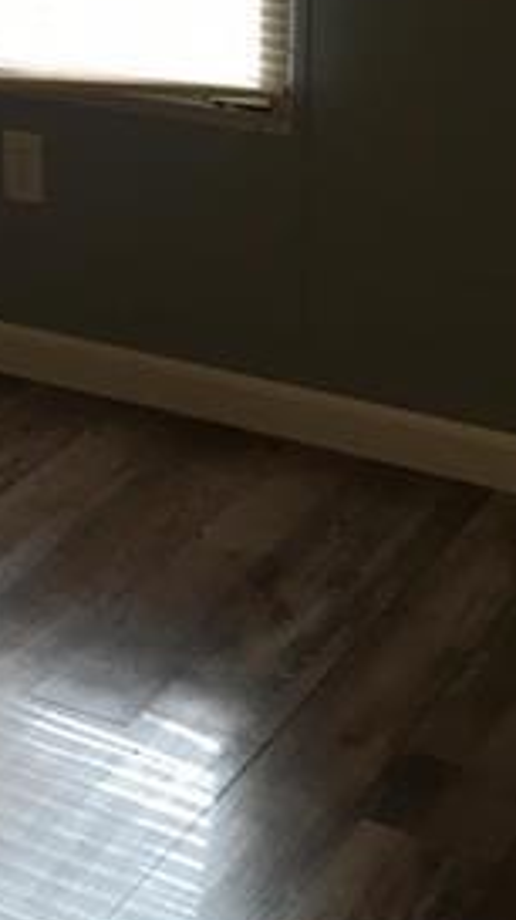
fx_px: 2171
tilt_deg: -12.6
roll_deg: +0.3
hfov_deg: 13.3
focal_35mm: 89
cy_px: 0
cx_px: -24
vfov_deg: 23.0
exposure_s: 1/30
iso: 25
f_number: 2.2
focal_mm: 4.15
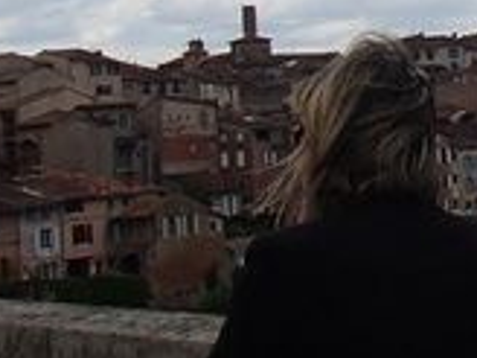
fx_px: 1709
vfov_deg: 11.8
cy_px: -29
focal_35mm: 124
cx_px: 729
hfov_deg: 14.7
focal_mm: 5
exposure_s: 1/1600
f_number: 3.9
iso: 100
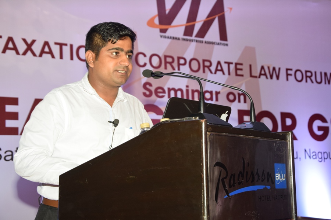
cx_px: 166
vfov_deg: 20.2
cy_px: 110
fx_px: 621
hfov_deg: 29.9
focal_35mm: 68
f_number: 5.6
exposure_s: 1/80
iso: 800
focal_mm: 45
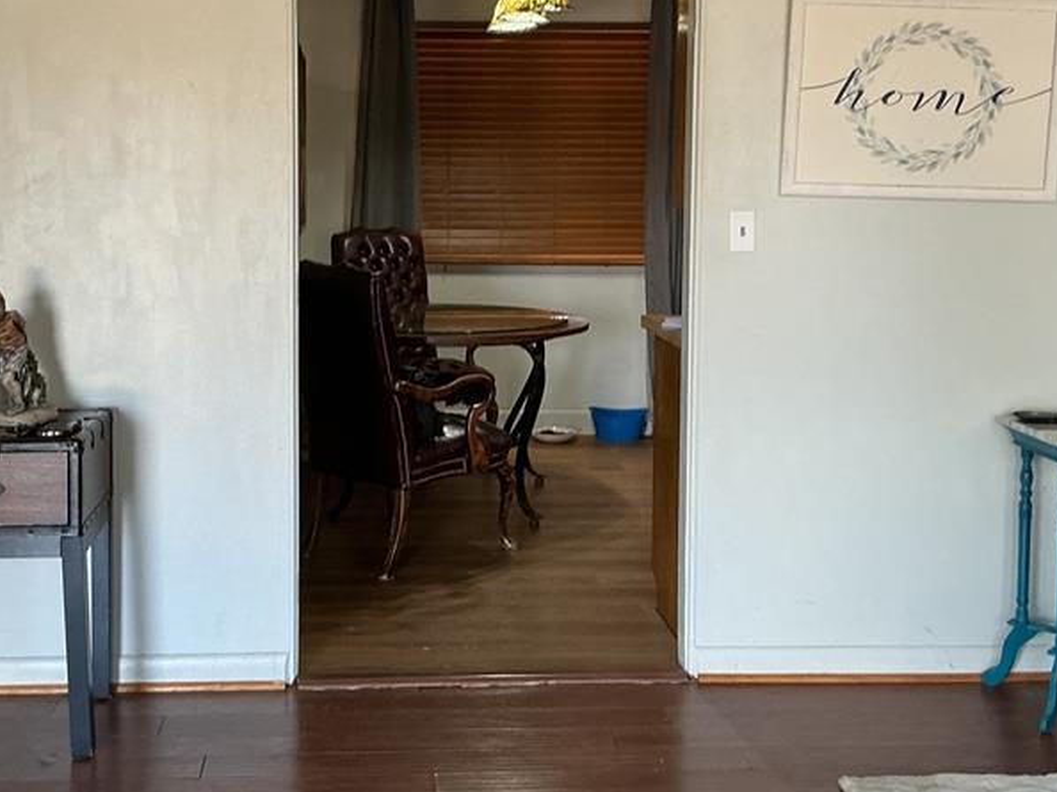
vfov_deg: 28.9
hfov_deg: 38.1
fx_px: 1526
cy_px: 279
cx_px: 454
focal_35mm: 50
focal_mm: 3
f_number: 1.8
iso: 80
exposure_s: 1/60
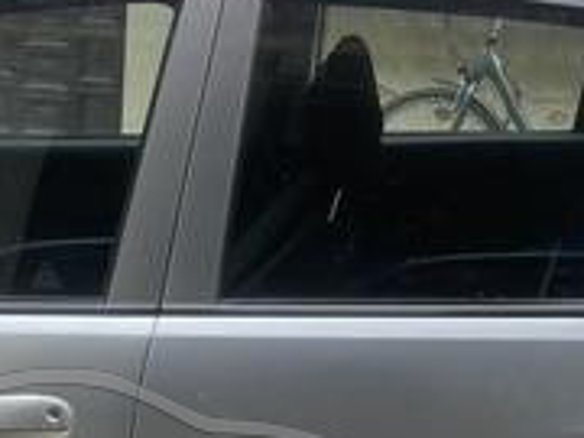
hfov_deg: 20.6
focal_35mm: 94
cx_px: 114
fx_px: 1586
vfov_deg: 15.5
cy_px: 433
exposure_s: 1/209
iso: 32
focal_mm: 4.2
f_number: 1.6
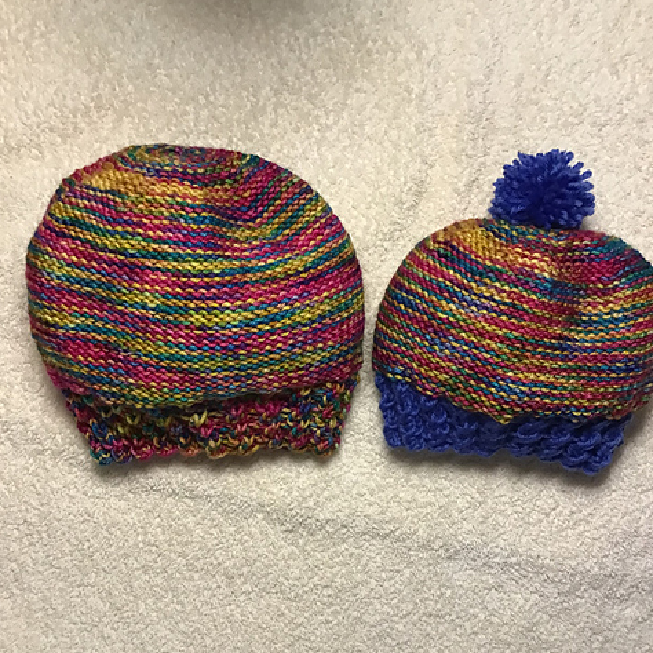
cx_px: 324
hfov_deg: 44.9
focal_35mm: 37
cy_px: 366
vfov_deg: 44.8
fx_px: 790
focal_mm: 3.3
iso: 100
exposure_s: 1/30
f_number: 2.4
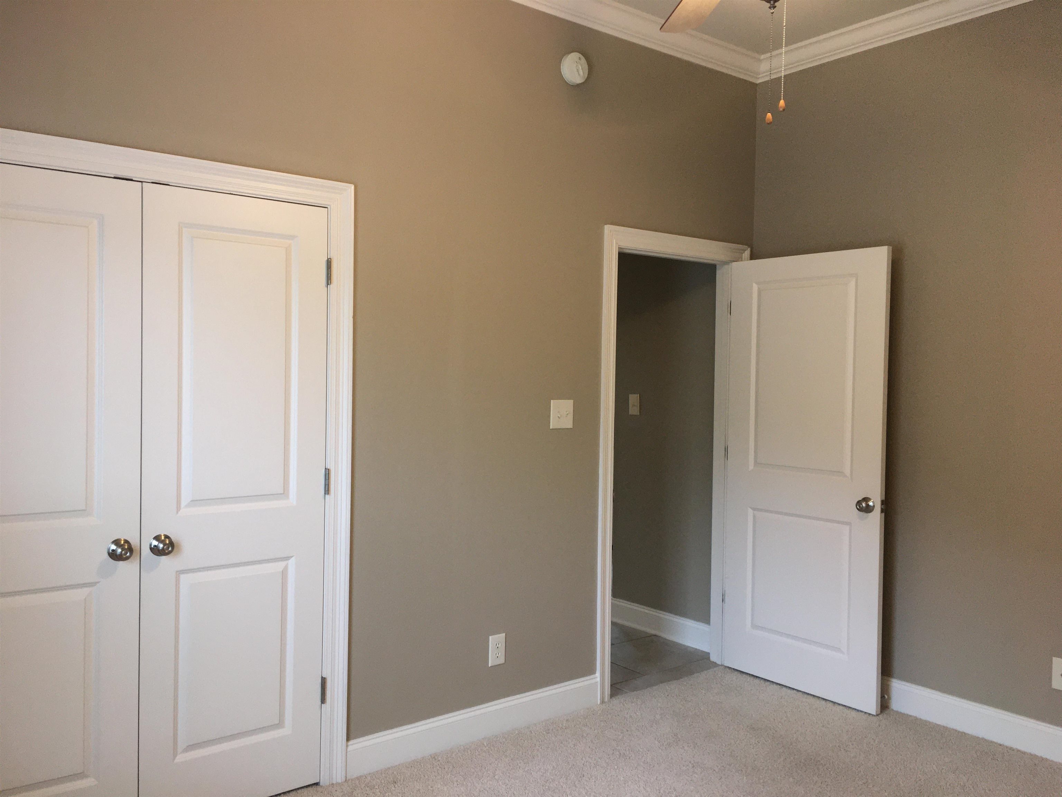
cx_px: 531
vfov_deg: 48.2
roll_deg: -0.8
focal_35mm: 29
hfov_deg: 61.7
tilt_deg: -0.2
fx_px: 890
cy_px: 398
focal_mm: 4.15
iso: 64
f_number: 2.2
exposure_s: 1/30
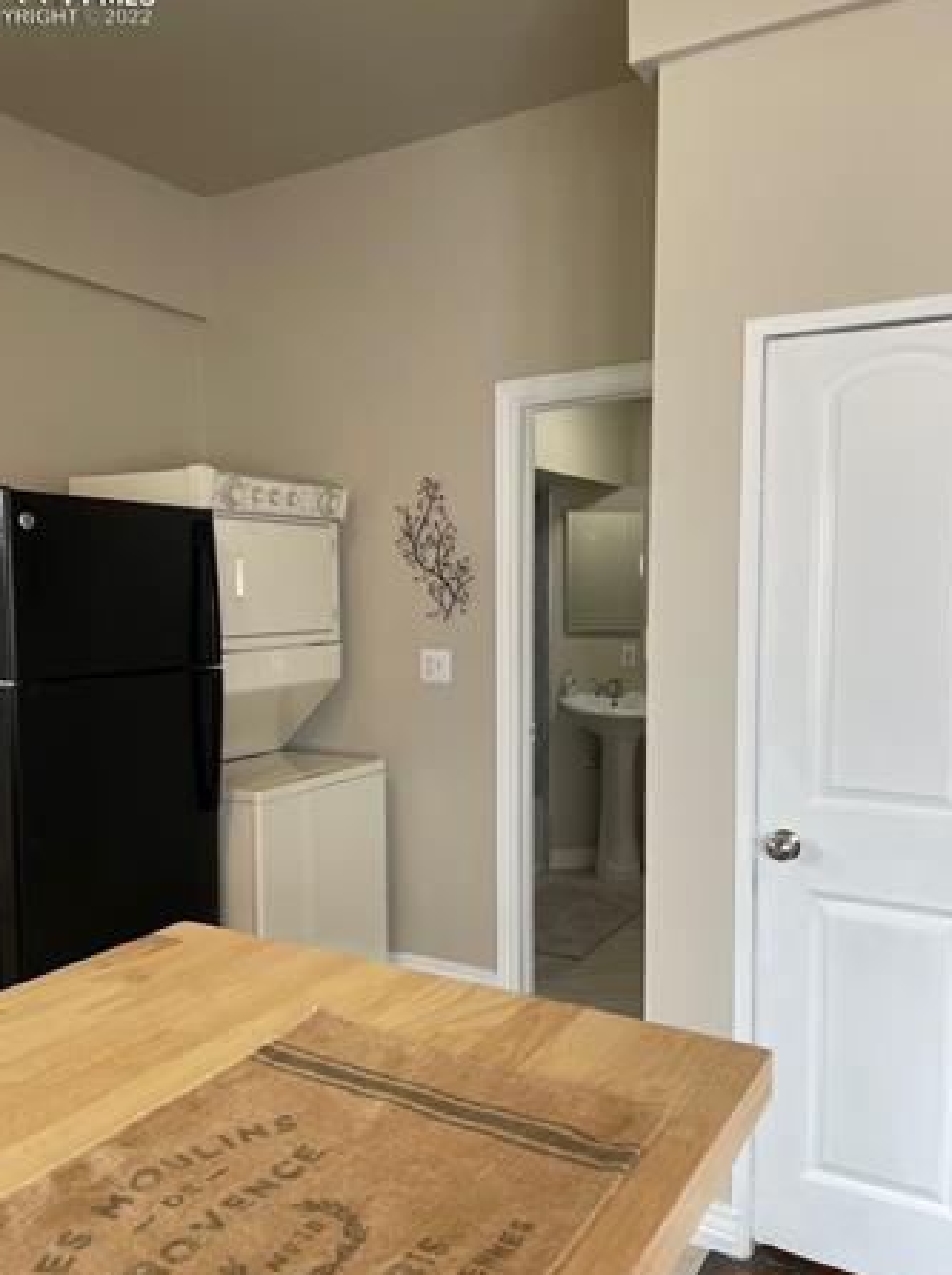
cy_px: 655
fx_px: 1030
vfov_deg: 63.5
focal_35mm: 28
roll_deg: +1.1
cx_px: 467
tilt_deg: -1.7
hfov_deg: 49.6
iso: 125
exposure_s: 1/120
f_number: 1.6
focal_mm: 4.2
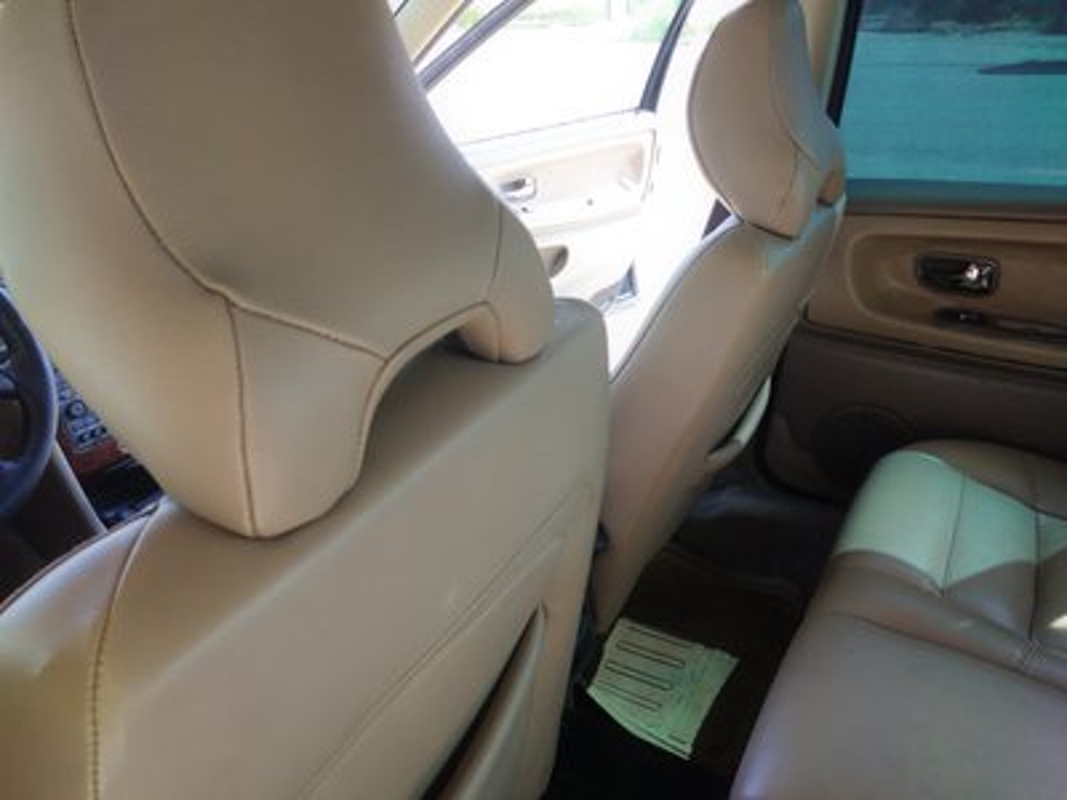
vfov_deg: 53.1
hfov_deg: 67.3
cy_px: 400
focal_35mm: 26
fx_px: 801
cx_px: 534
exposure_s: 1/196
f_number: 1.8
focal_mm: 3.6
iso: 100
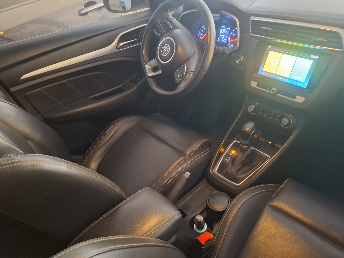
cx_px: 172
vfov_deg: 58.9
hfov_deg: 73.9
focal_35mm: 23
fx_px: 229
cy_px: 129
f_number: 1.8
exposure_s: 1/14
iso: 1250
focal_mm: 5.54
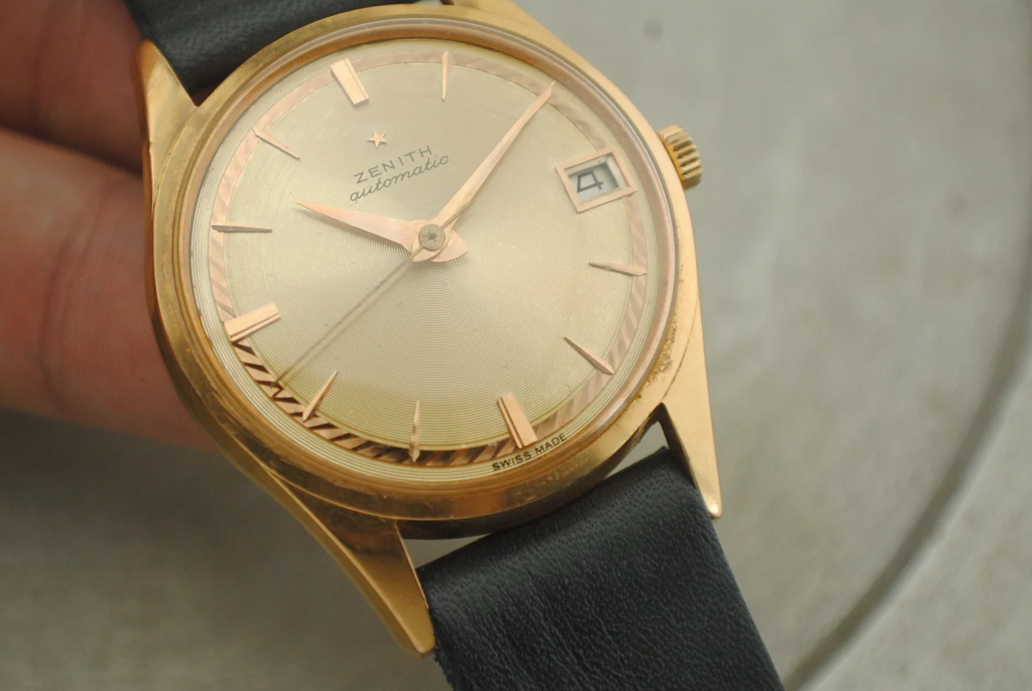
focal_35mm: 104
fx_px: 2975
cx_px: 424
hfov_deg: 19.7
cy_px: 278
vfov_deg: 13.2
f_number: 5.6
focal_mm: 55
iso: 400
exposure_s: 1/200
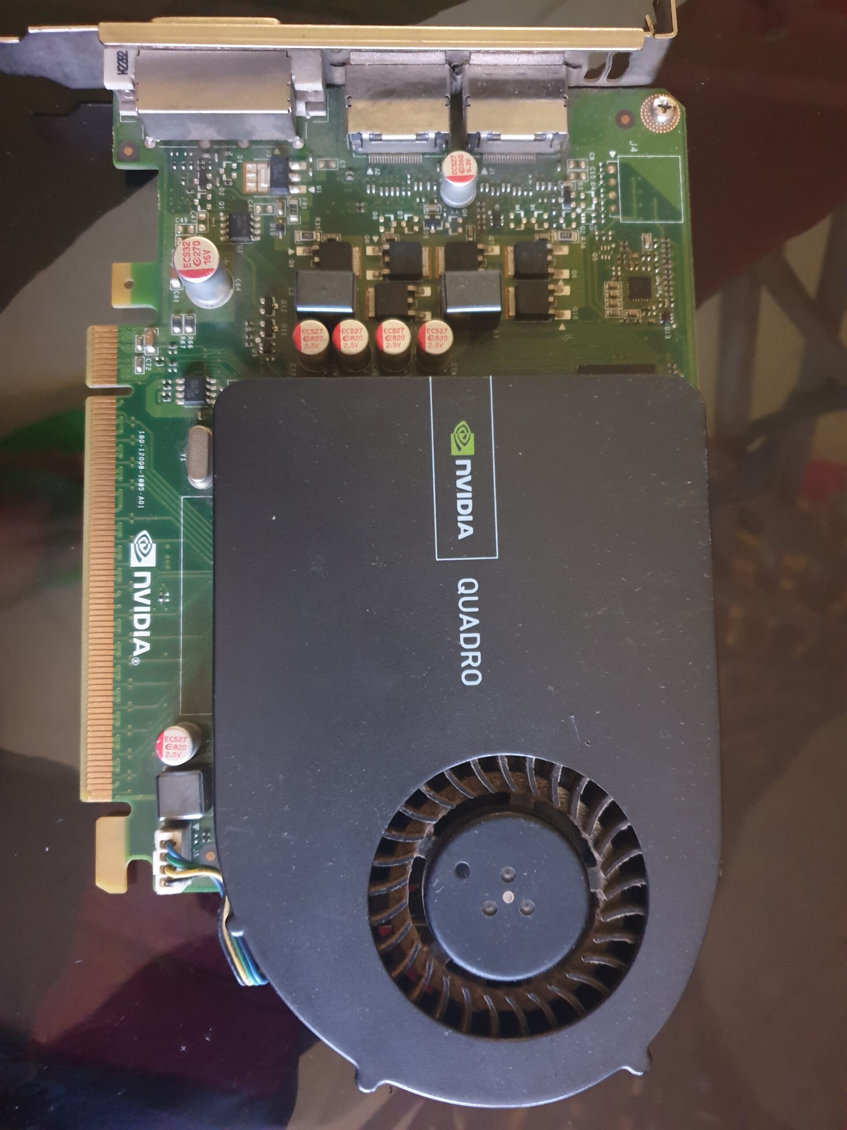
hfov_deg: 53.1
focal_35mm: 26
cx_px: 424
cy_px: 565
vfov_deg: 67.3
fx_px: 848
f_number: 1.5
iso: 500
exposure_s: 1/10
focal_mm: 4.3
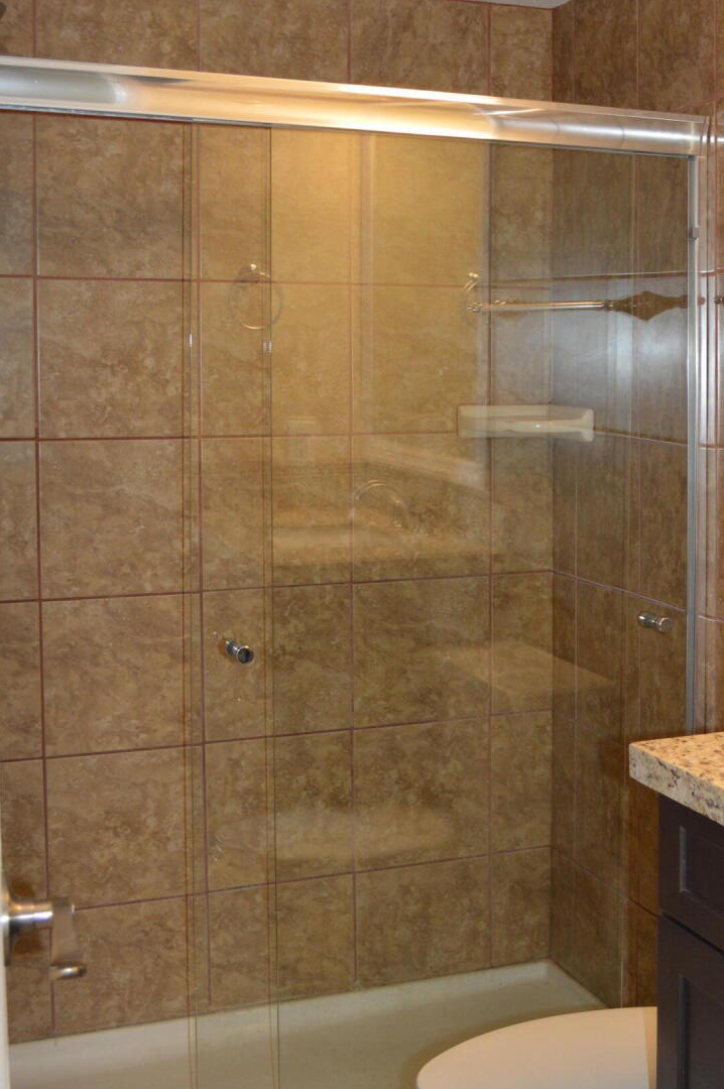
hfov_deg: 26.2
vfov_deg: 39.5
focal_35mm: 50
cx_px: 621
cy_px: 454
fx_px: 1511
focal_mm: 18
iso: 400
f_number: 3.5
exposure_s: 1/60
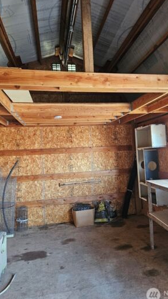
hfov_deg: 44.3
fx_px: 206
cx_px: 96
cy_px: 150
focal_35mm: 26
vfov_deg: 71.9
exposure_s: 1/120
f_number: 1.8
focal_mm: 5.4
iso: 1000
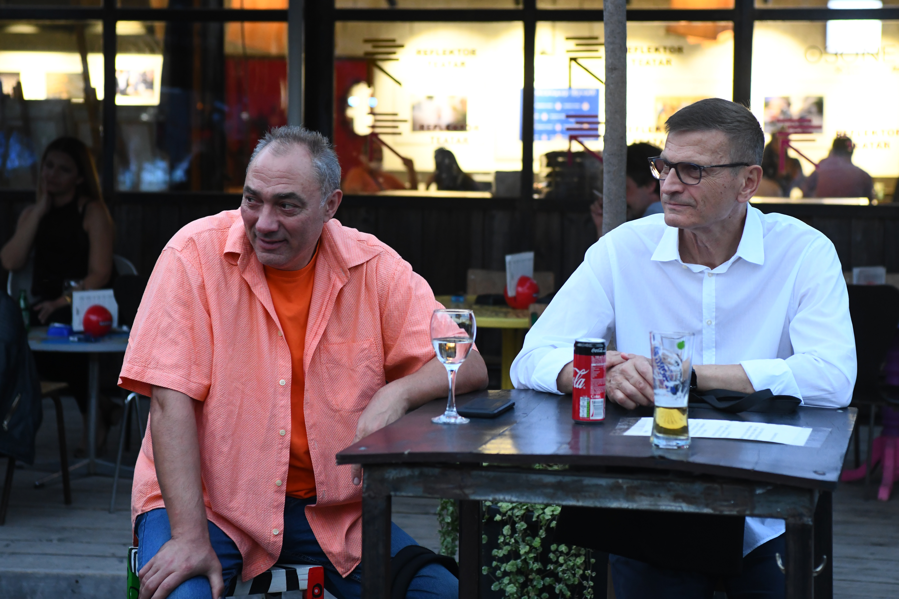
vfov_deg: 19.5
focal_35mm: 70
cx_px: 450
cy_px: 300
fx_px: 1748
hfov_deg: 28.8
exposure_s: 1/100
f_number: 4
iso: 2000
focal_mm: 70
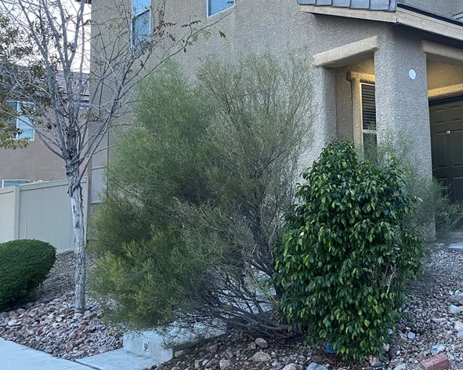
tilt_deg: +7.7
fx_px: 603
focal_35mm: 44
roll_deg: +3.0
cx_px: 389
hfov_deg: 39.8
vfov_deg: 33.8
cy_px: 125
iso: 160
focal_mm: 4.25
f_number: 1.8
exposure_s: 1/60
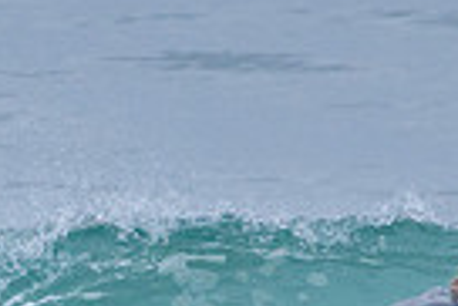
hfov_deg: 0.8
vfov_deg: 0.5
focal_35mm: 2616
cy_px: 446
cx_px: 664
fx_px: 33316
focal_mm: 500
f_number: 5.6
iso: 1800
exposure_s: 1/2000
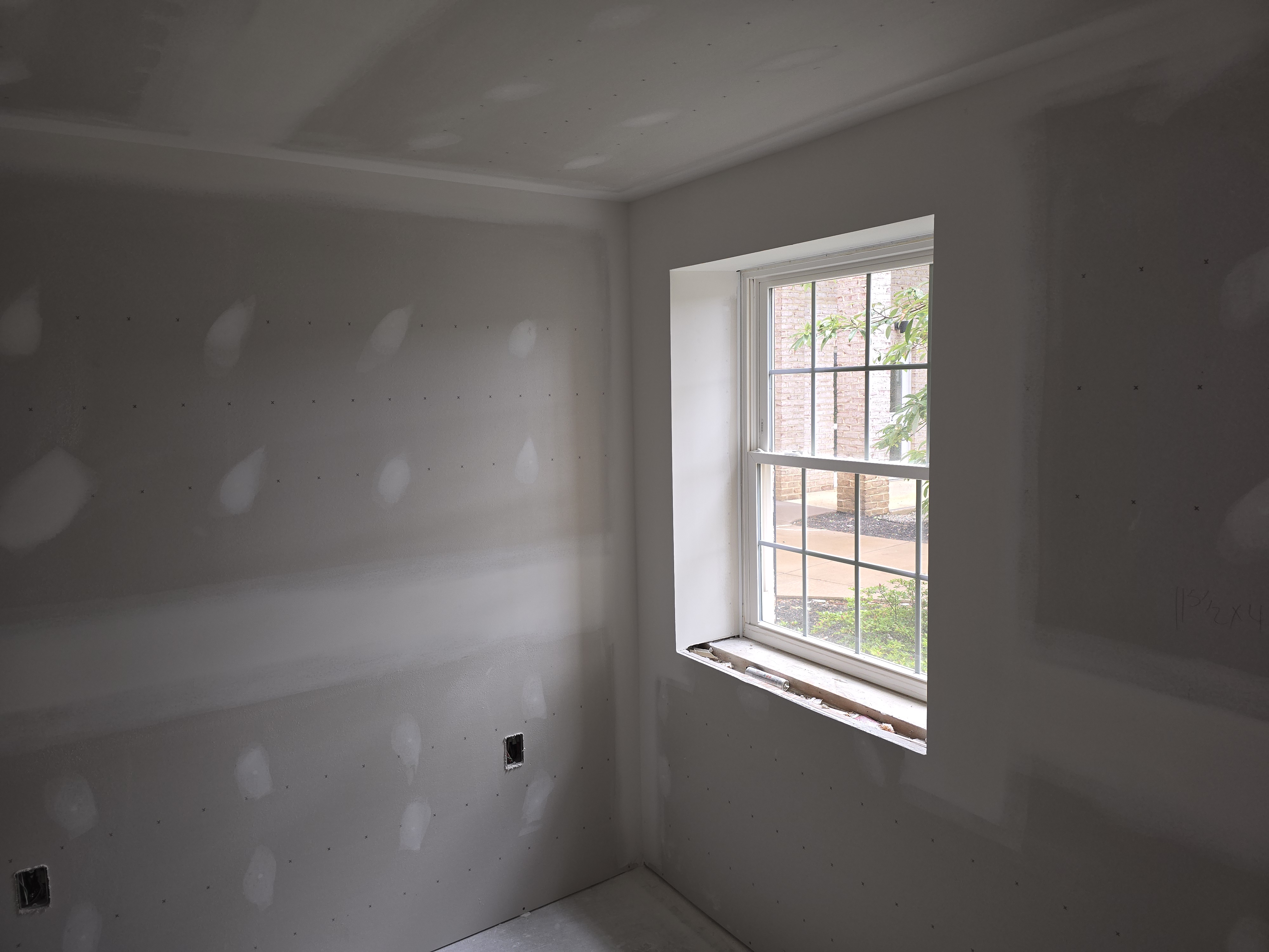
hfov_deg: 73.9
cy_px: 476
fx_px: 843
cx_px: 634
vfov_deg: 58.9
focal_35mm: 23
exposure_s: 1/60
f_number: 1.7
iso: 32
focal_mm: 6.3
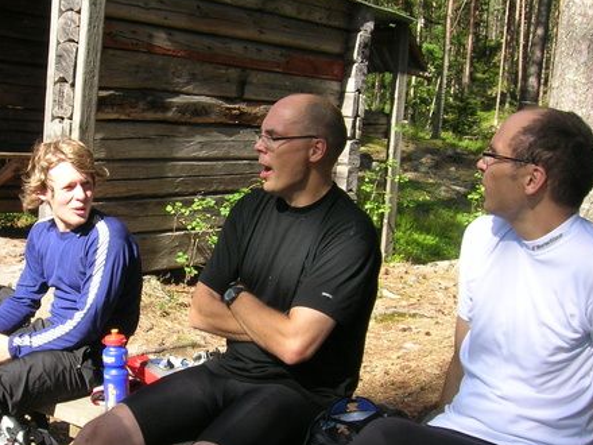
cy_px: 244
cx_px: 185
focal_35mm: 56
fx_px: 959
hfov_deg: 34.0
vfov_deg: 26.1
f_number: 4.9
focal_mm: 5.7
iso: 64
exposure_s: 1/148
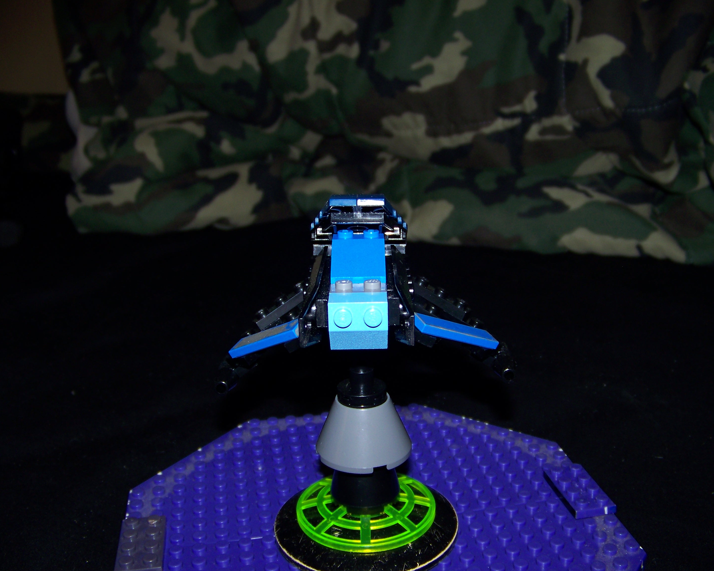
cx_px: 369
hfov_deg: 47.9
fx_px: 803
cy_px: 288
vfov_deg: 39.2
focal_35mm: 38
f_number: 2.8
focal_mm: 5.85
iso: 64
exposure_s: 1/30
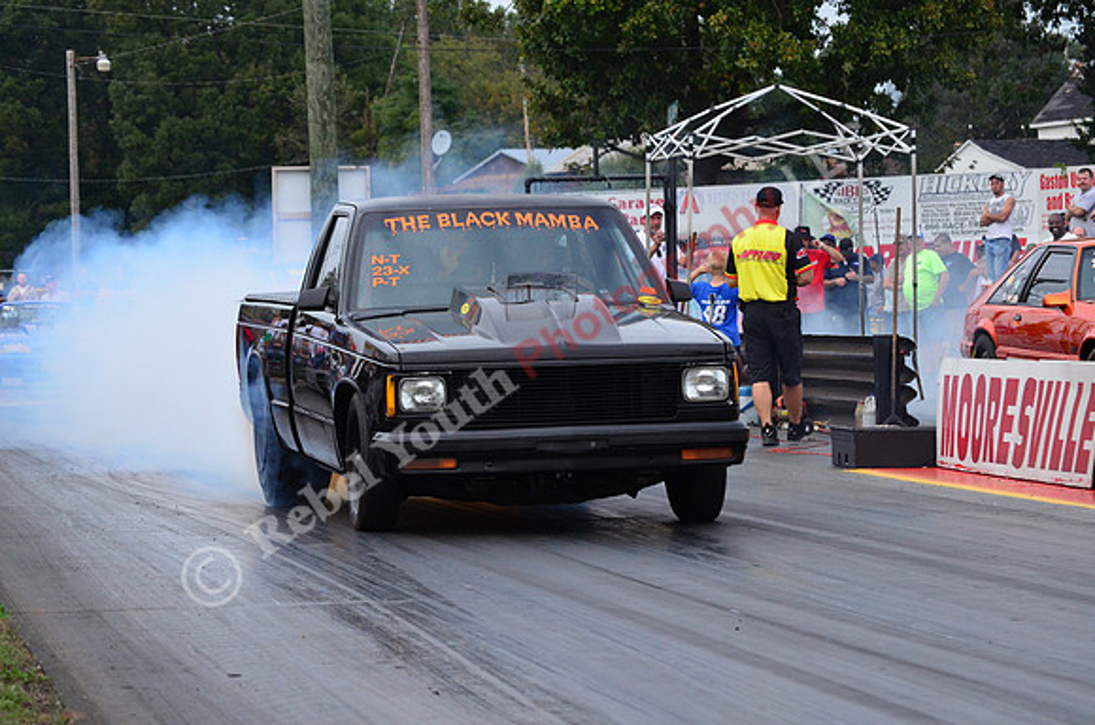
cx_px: 548
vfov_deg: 8.7
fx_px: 4780
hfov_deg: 13.1
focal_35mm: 158
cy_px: 362
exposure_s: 1/1000
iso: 1000
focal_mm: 105
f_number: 8
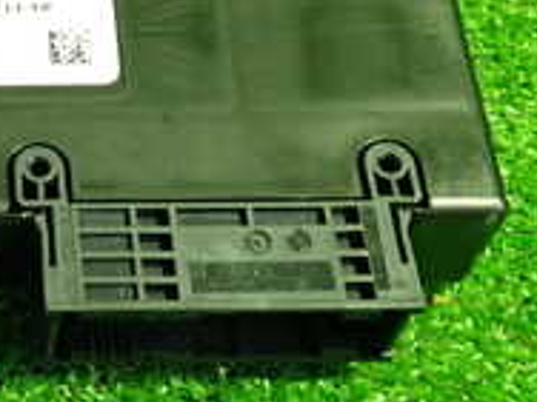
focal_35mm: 96
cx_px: -100
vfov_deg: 15.3
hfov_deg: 19.3
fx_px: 1489
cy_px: 68
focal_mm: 5.4
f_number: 2.3
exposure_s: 1/30
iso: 400
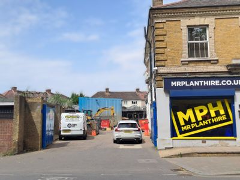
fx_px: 173
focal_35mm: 25
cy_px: 90
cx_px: 120
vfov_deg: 54.9
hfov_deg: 69.4
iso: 32
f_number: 1.8
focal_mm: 4.65
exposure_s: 1/1355
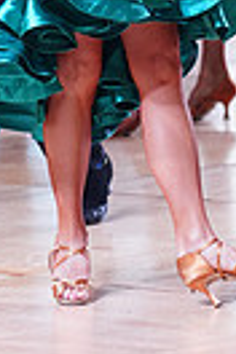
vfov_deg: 4.1
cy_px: -88
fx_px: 4887
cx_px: 353
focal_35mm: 497
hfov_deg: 2.8
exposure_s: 1/500
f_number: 2.8
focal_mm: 113
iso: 1600
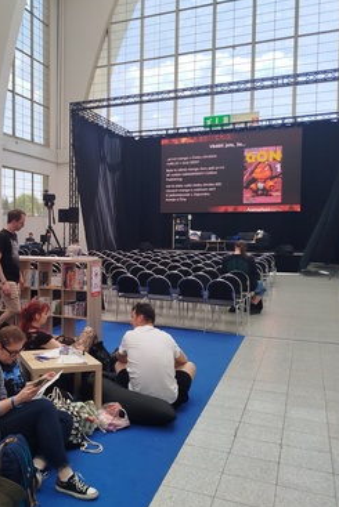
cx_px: 55
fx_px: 480
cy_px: 252
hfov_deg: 37.2
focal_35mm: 34
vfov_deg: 55.8
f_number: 1.7
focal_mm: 5.31
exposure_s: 1/476
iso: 50
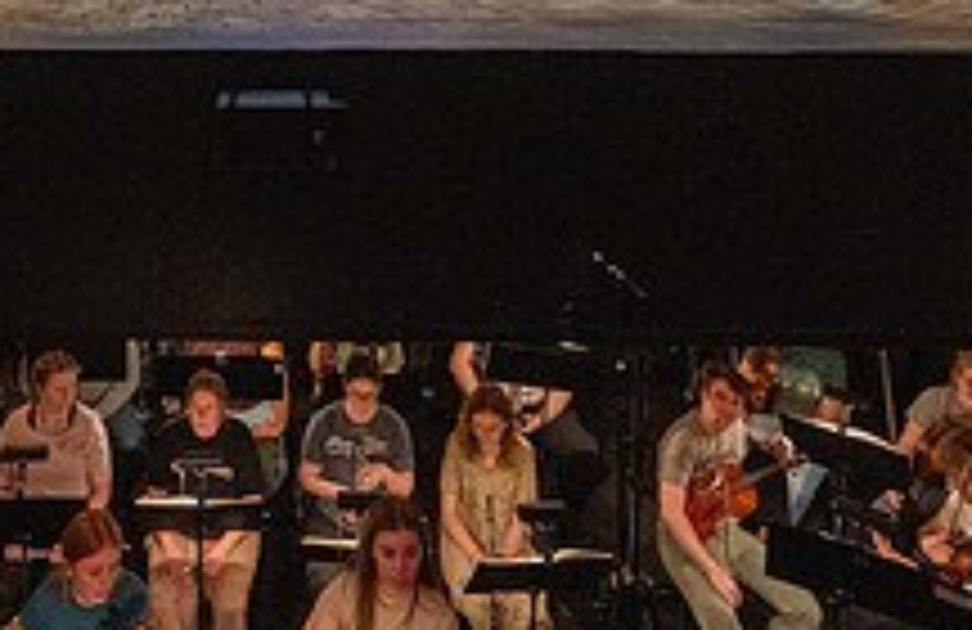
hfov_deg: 49.0
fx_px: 1017
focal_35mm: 38
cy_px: -73
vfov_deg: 30.5
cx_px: 238
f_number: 4
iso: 6400
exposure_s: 1/200
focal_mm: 14
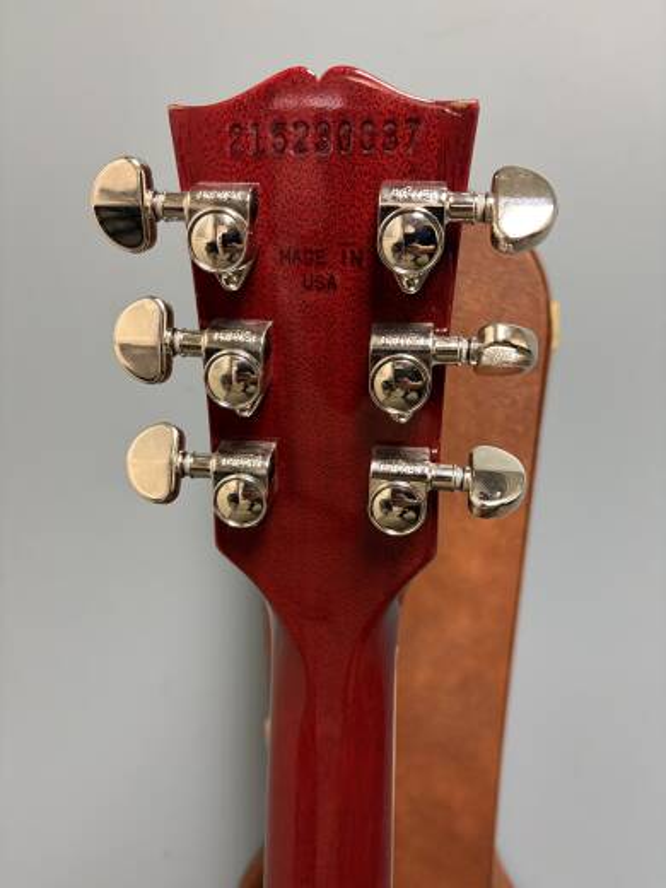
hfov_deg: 53.1
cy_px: 444
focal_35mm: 26
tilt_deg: -12.5
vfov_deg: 67.3
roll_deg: -0.5
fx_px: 667
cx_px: 333
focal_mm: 5.96
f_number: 1.6
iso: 400
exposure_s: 1/60
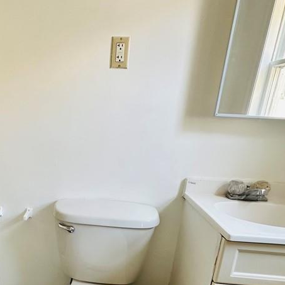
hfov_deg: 55.2
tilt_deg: -18.7
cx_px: 79
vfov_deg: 56.0
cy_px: 191
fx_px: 261
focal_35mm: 28
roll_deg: -4.6
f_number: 2.2
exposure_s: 1/99
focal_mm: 2.22
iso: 160
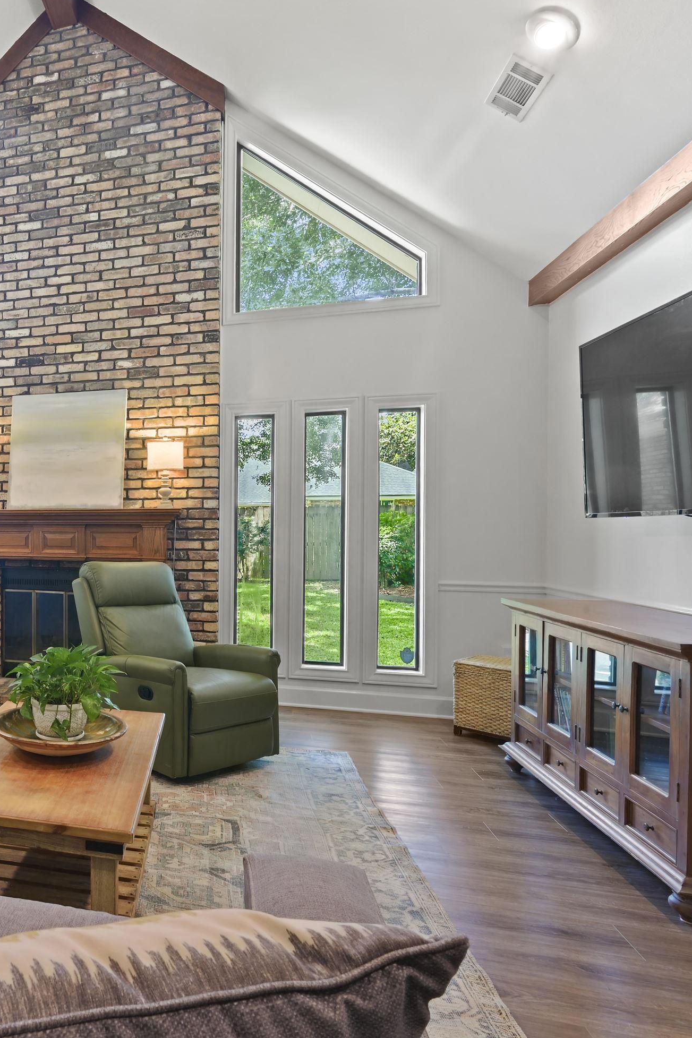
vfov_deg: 78.6
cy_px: 520
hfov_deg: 48.0
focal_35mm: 22
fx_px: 634
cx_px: 11
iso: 200
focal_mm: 14
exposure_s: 4
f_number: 14
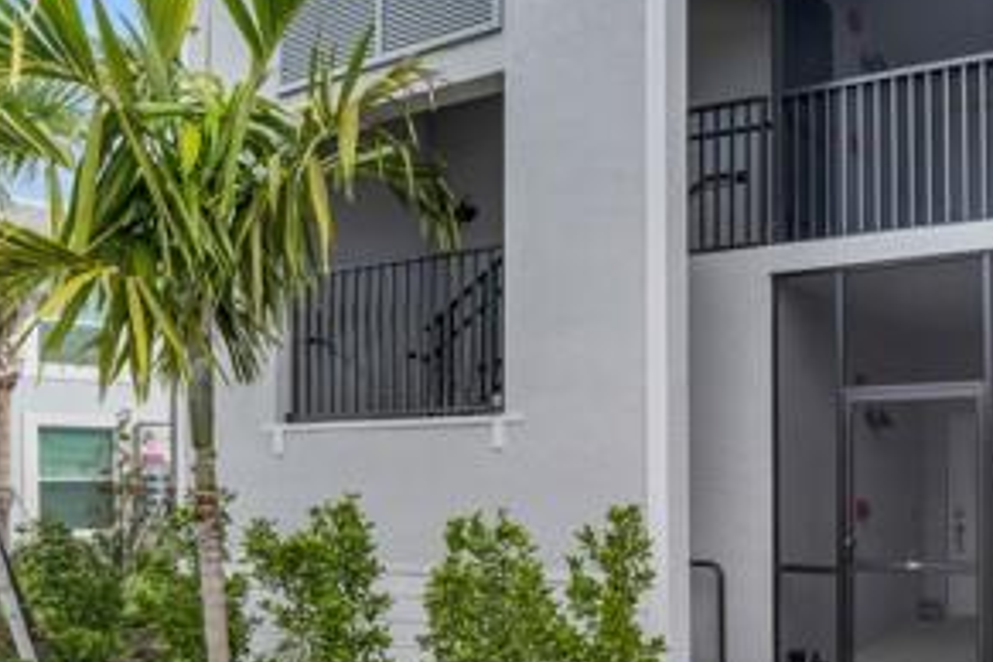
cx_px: 761
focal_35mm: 33
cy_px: 467
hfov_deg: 54.2
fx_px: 910
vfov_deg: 39.2
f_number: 9
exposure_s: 1/125
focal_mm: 16
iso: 200
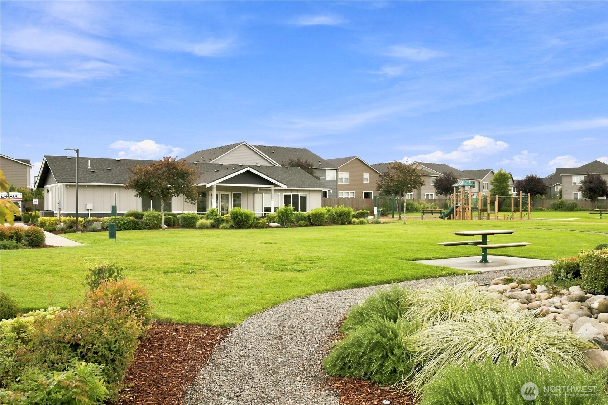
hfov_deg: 58.7
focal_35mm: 32
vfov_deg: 41.1
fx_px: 540
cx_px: 304
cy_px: 202
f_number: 9
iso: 400
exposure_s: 1/100
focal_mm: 32
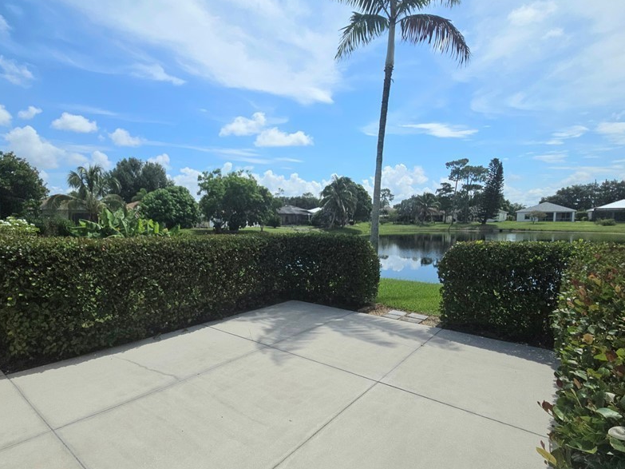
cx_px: 274
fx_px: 307
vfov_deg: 74.6
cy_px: 251
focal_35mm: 17
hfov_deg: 90.6
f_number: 2.2
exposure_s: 1/3333
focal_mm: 2.2
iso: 50
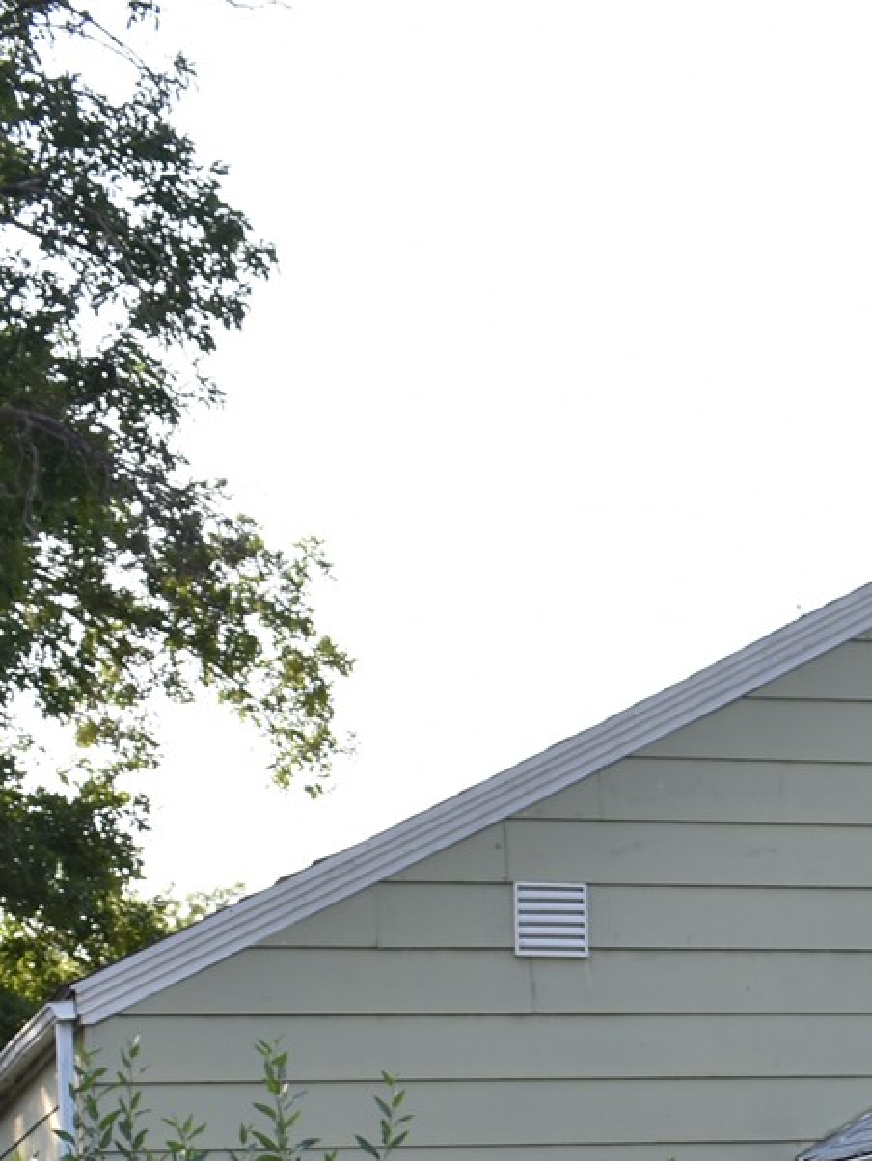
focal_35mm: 104
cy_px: 1325
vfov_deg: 18.1
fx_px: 3491
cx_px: 1300
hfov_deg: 13.4
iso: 100
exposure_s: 1/125
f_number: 5.6
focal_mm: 20
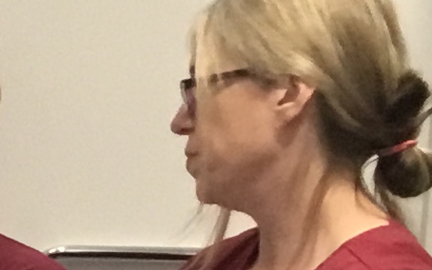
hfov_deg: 8.1
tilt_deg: -11.6
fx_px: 2779
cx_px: -661
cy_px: 687
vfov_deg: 5.4
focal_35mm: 236
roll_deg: +0.7
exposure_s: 1/33
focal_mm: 3.3
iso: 160
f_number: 2.4
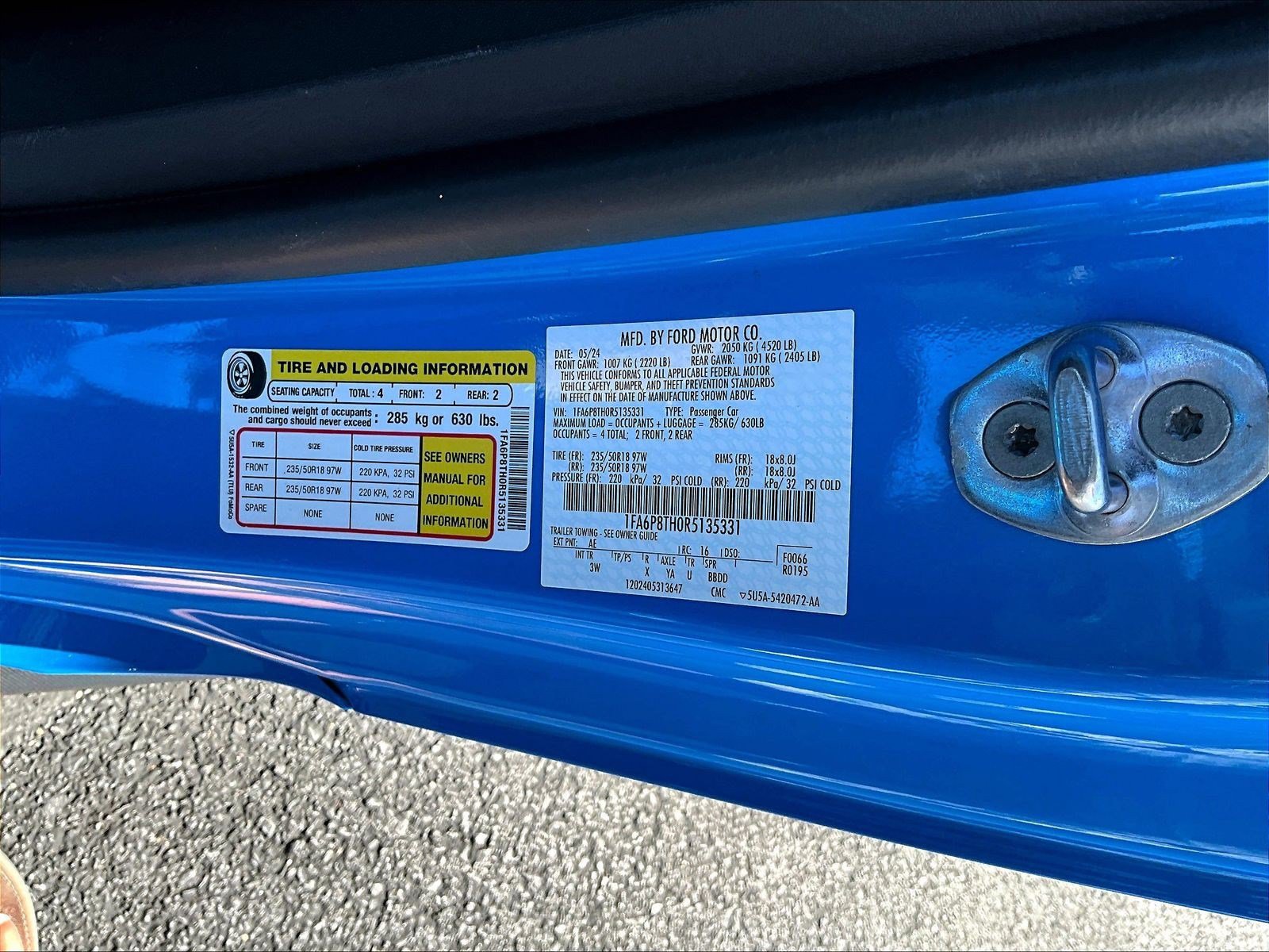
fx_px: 1063
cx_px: 634
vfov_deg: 48.2
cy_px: 476
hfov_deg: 61.7
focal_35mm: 29
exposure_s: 1/164
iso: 20
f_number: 1.8
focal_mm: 3
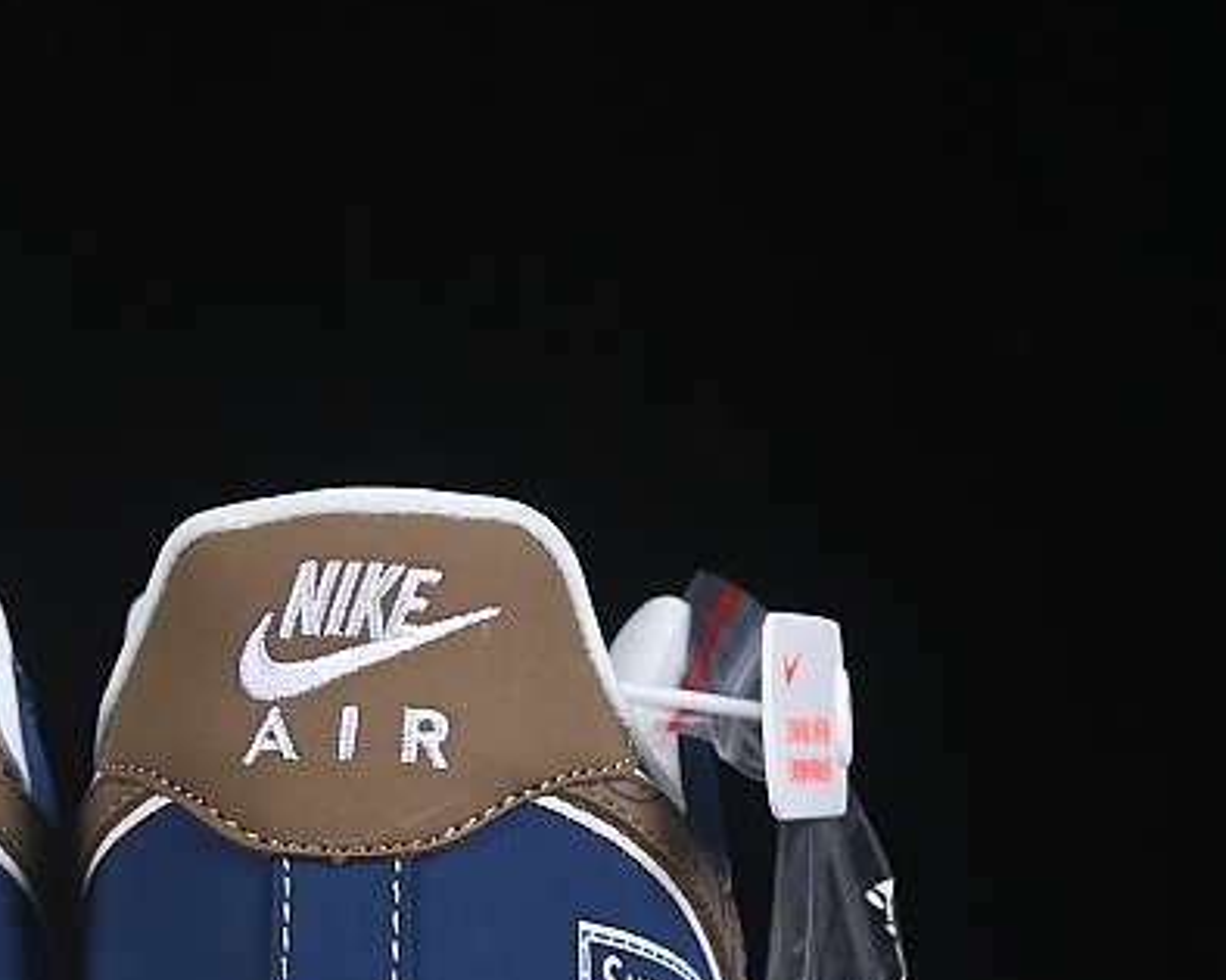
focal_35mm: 193
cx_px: 159
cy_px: 753
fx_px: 7001
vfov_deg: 8.0
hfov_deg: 10.0
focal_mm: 50
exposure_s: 1/80
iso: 160
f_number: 8
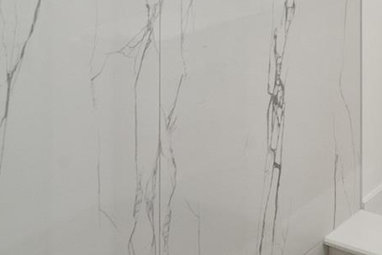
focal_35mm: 56
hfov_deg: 26.2
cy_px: -148
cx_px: 570
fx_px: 594
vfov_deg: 20.2
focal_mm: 16
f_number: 8
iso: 100
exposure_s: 1/20
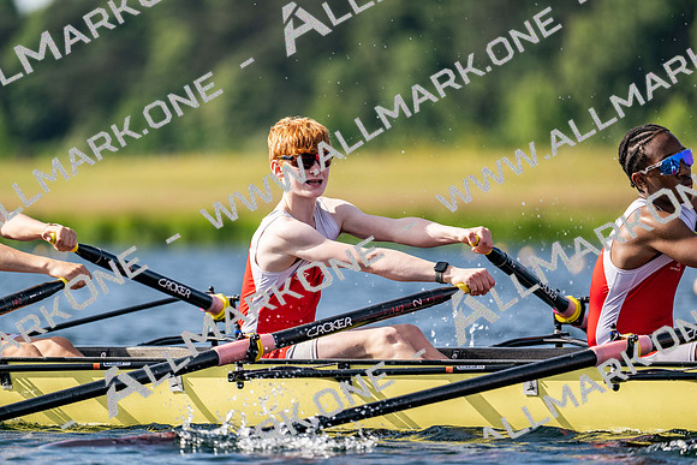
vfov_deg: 3.4
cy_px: 232
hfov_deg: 5.2
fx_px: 7746
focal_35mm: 400
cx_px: 348
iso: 250
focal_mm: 400
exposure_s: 1/2500
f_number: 4.5
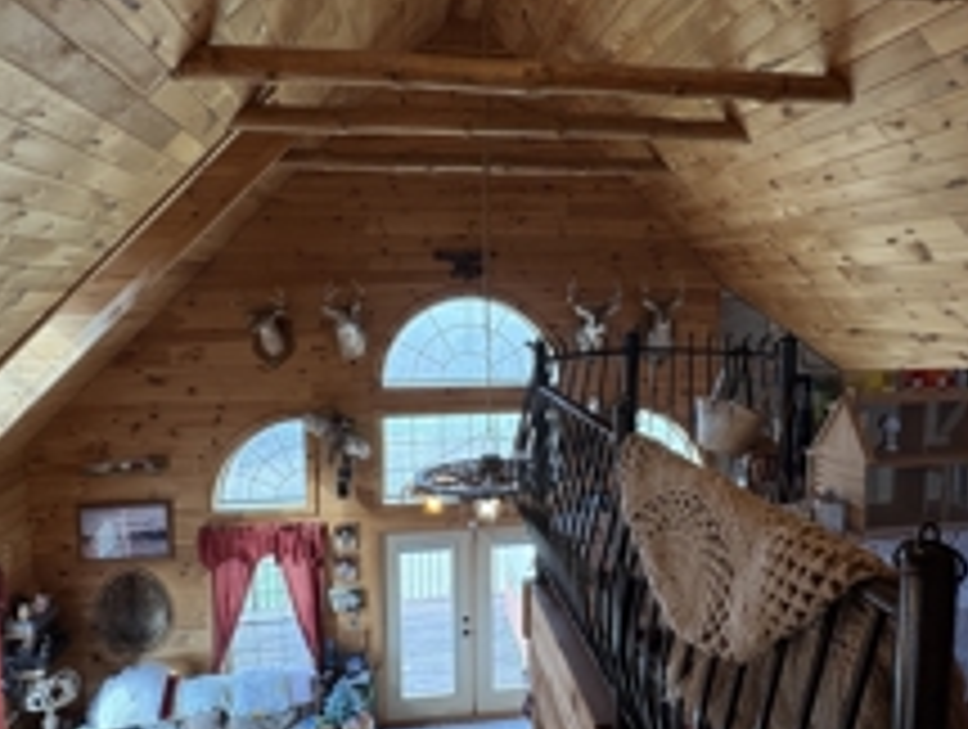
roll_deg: +1.4
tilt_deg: -6.4
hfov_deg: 67.2
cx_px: 504
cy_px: 360
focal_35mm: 26
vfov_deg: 53.2
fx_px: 728
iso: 400
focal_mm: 2.22
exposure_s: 1/120
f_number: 2.2
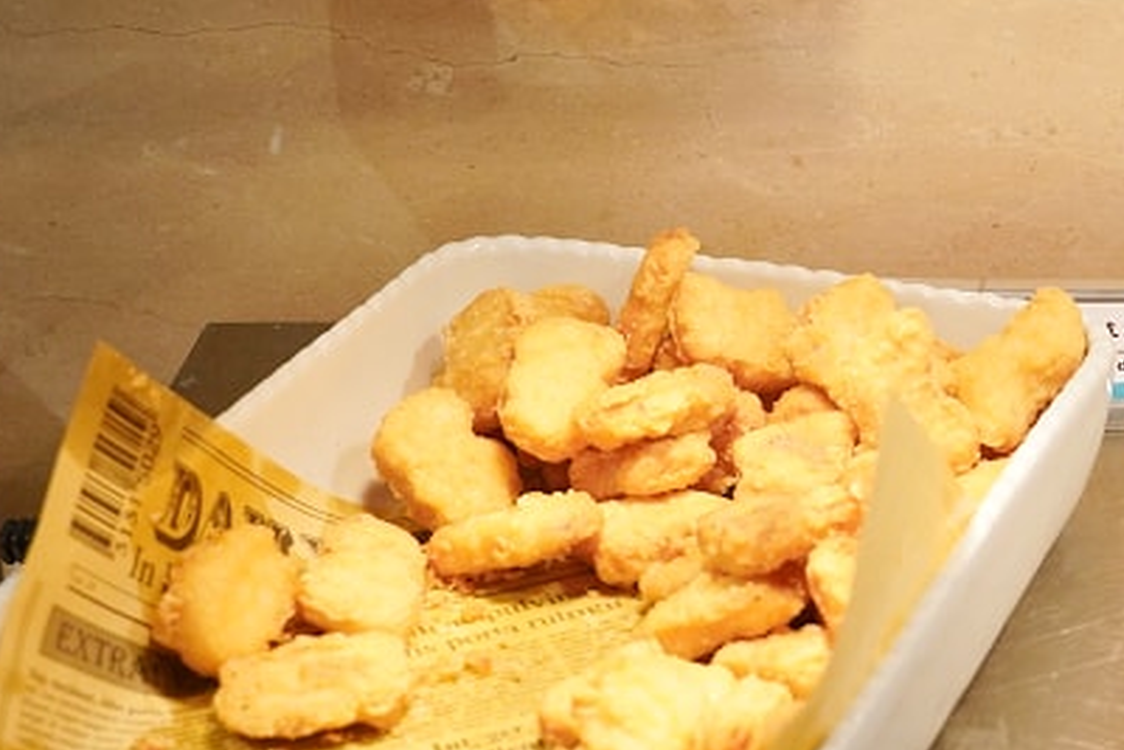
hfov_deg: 21.1
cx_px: 1149
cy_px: 199
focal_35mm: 93
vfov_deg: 14.7
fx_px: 2905
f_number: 4
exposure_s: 1/160
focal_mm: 31
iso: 1600
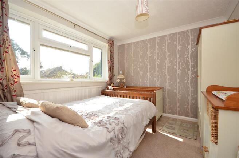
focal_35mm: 15
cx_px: 120
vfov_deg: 77.0
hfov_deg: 100.5
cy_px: 79
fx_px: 99
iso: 640
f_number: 9
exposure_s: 1/160
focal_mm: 10
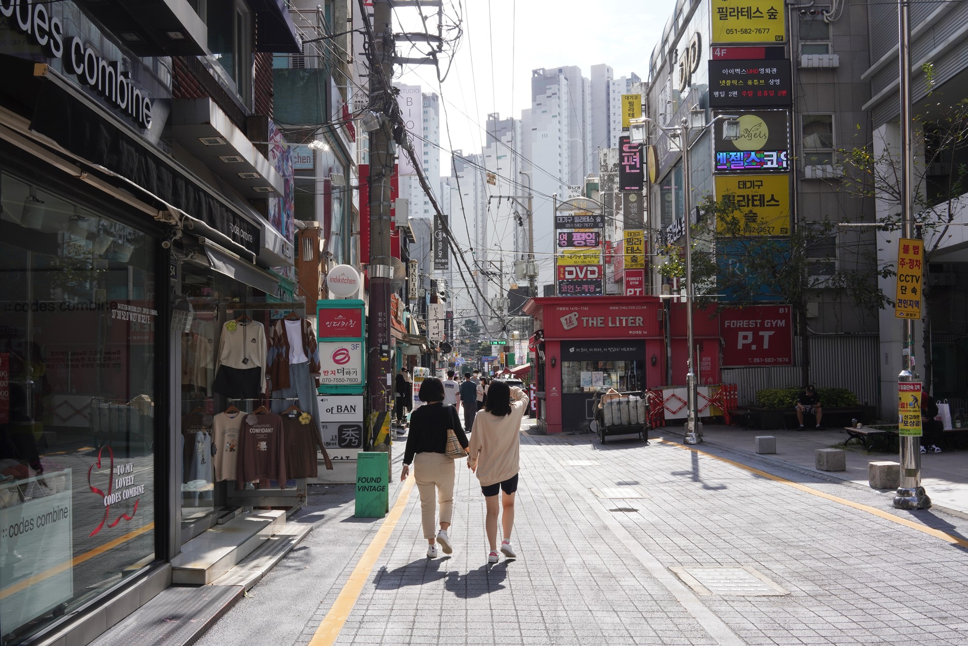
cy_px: 323
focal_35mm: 35
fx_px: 941
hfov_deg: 54.4
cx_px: 484
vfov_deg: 37.9
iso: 400
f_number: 22
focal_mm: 35
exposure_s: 1/100
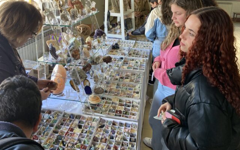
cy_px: 47
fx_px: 216
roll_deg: -1.1
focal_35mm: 33
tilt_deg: -17.2
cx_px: 108
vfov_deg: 37.8
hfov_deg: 58.0
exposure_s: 1/100
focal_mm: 4.25
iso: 80
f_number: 1.8
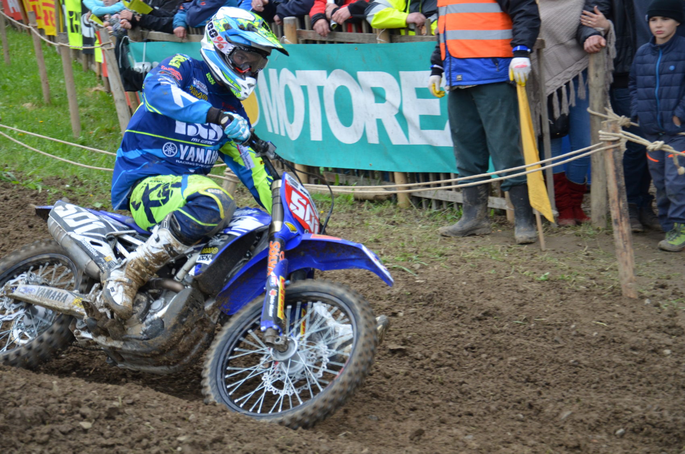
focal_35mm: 99
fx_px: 1880
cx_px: 342
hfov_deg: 20.7
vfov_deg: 13.8
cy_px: 227
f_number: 5.3
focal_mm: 66
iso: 800
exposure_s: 1/1000
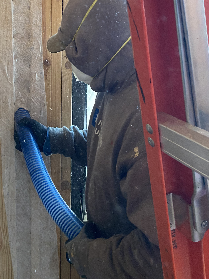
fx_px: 338
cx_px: 41
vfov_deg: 43.3
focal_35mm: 42
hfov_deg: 33.3
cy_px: 67
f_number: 1.8
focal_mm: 4.25
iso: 200
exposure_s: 1/60
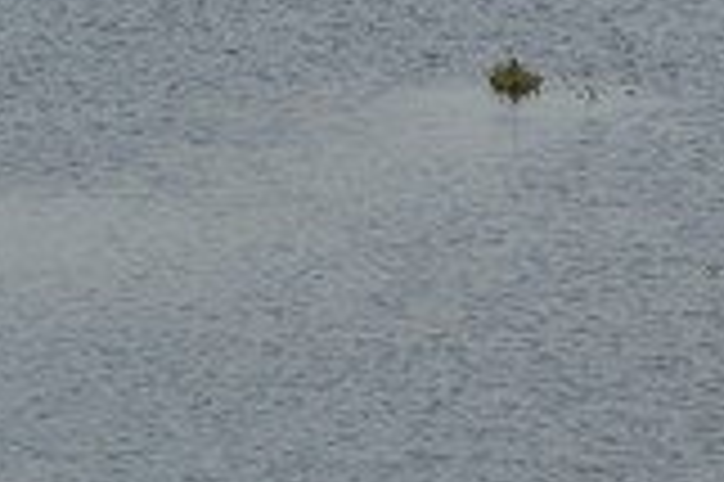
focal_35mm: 976
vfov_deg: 1.4
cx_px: 1857
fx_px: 19610
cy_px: 414
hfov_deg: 2.1
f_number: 8
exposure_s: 1/320
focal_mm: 105
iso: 250
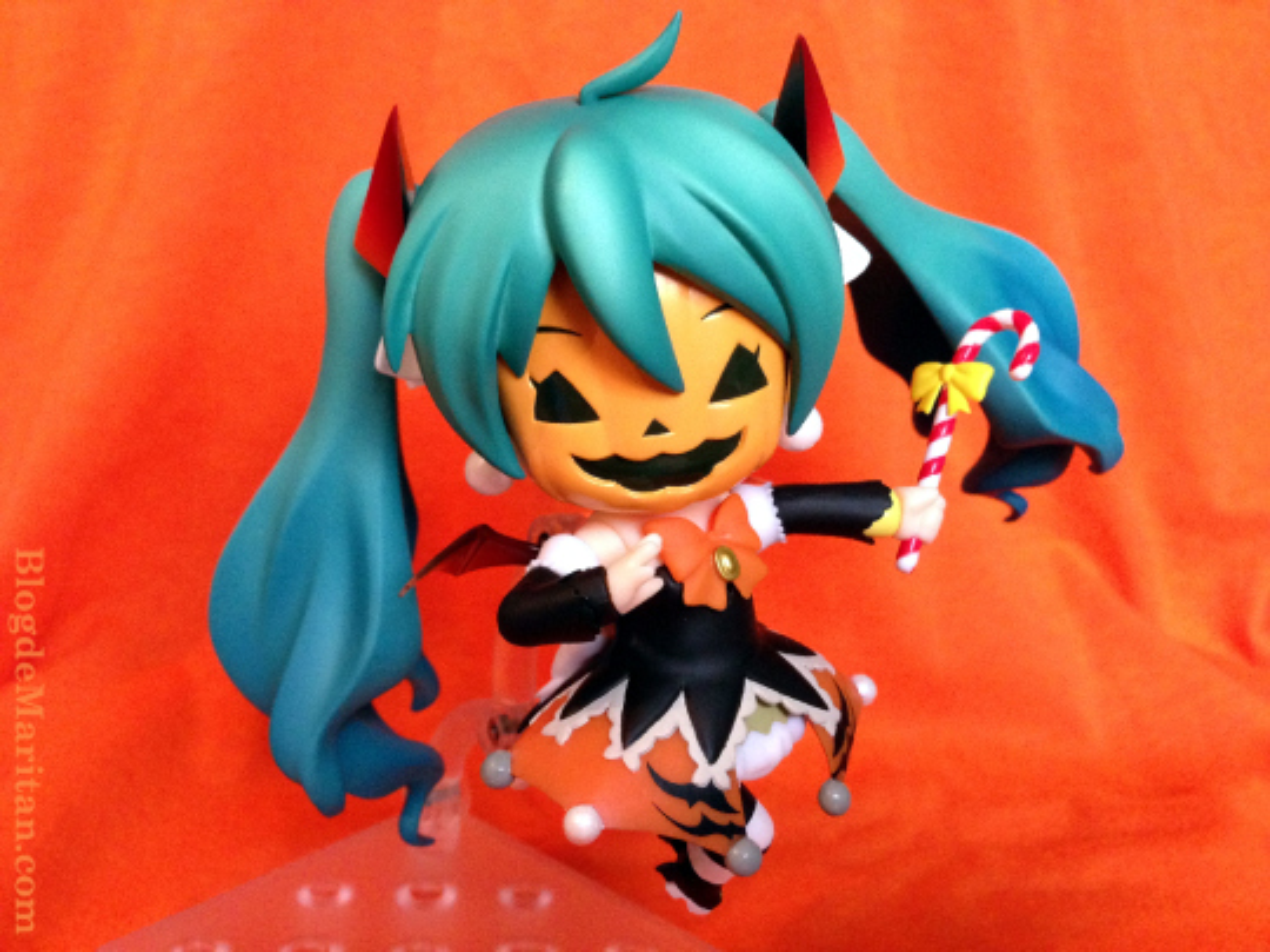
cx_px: 635
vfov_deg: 42.9
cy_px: 476
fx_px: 1211
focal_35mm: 33
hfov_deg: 55.4
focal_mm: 4.12
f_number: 2.4
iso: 400
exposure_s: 1/17
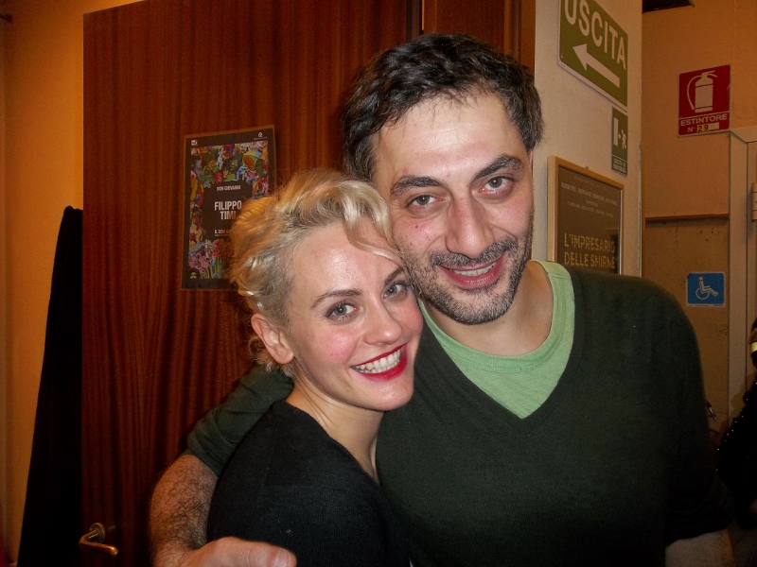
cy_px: 284
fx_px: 590
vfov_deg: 51.4
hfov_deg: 65.3
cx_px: 378
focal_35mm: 27
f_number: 3.5
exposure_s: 1/30
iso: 160
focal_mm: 4.9
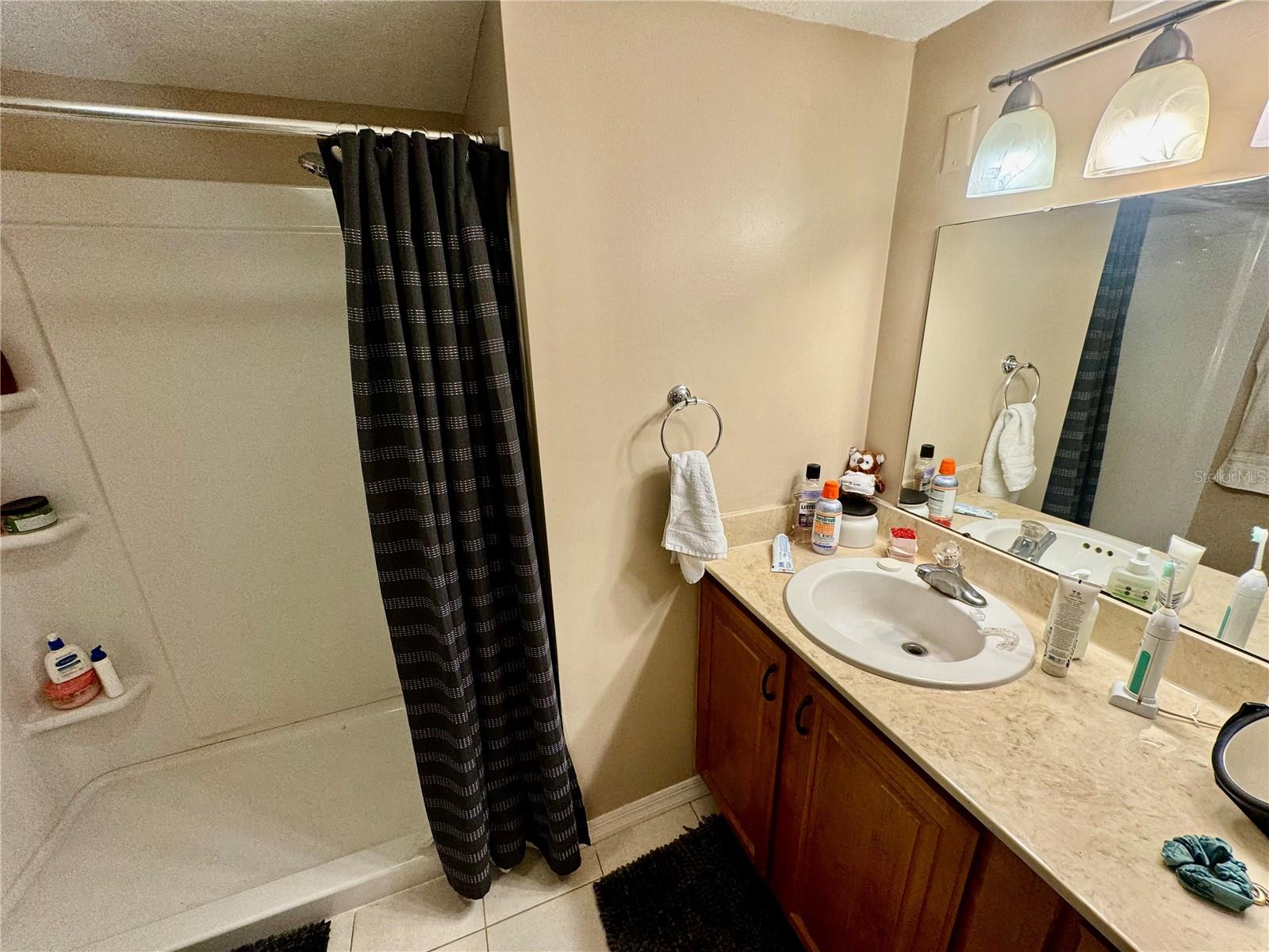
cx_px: 634
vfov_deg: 85.7
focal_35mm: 14
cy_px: 476
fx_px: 513
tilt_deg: -19.3
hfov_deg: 102.1
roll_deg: +1.5
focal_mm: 2.22
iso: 125
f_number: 2.2
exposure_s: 1/120
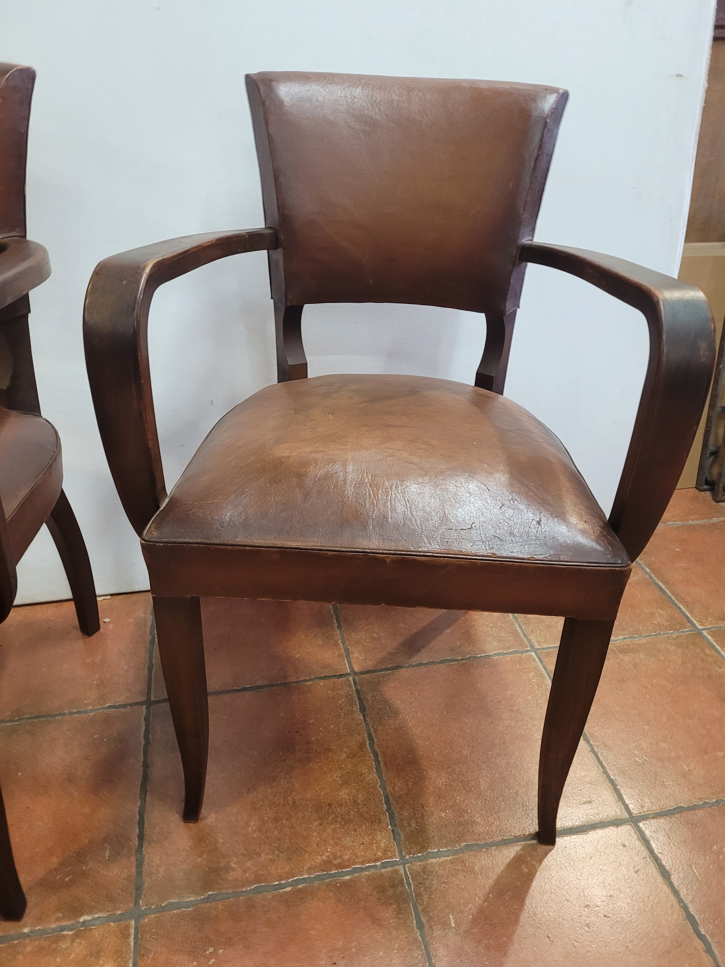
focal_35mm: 26
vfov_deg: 67.3
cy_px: 484
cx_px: 362
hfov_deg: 53.1
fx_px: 726
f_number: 1.8
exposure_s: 1/50
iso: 400
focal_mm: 5.4
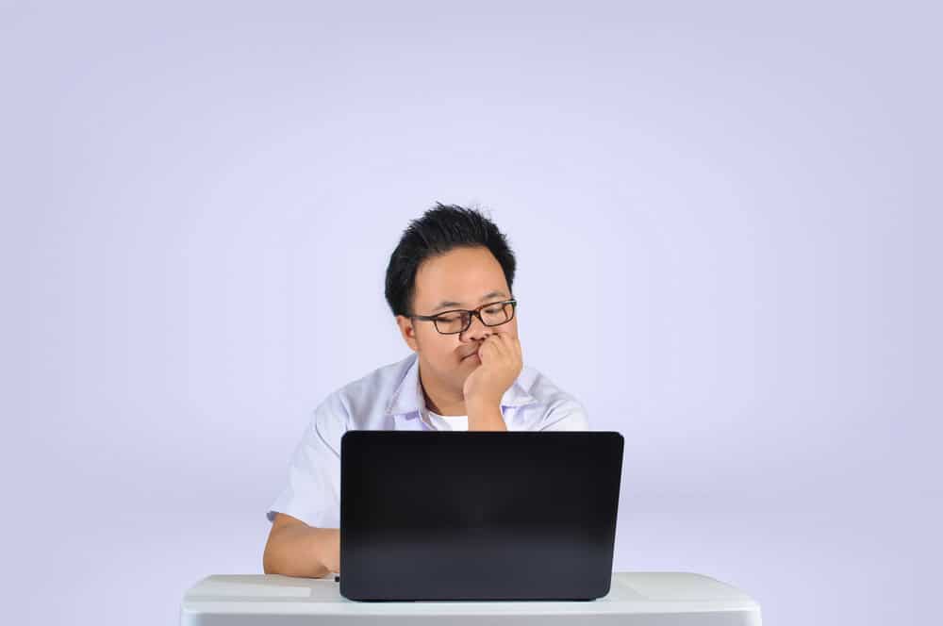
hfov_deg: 27.0
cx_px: 472
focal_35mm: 75
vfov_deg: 18.1
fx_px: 1962
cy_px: 313
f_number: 5
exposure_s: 1/125
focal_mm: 50
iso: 200
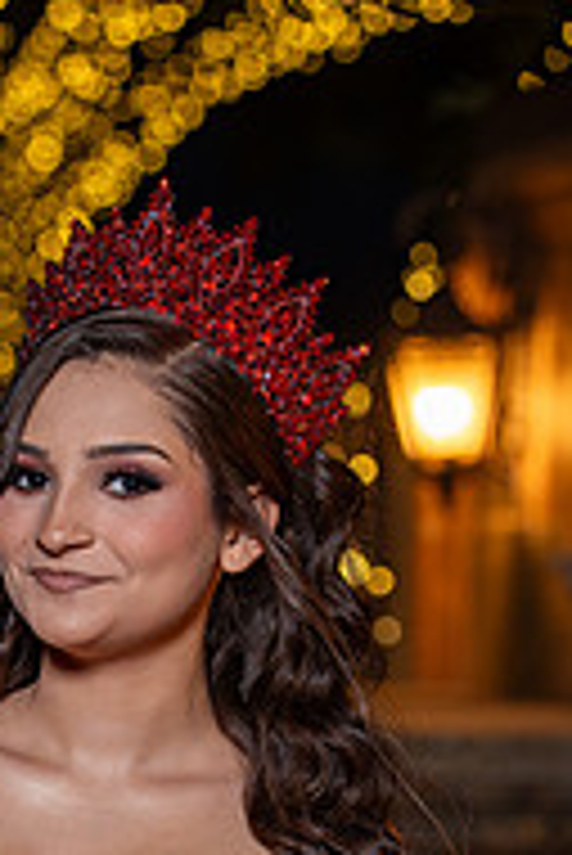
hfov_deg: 6.1
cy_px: 932
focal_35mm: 225
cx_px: 68
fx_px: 5352
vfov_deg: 9.1
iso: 400
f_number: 4
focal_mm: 95
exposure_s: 1/80
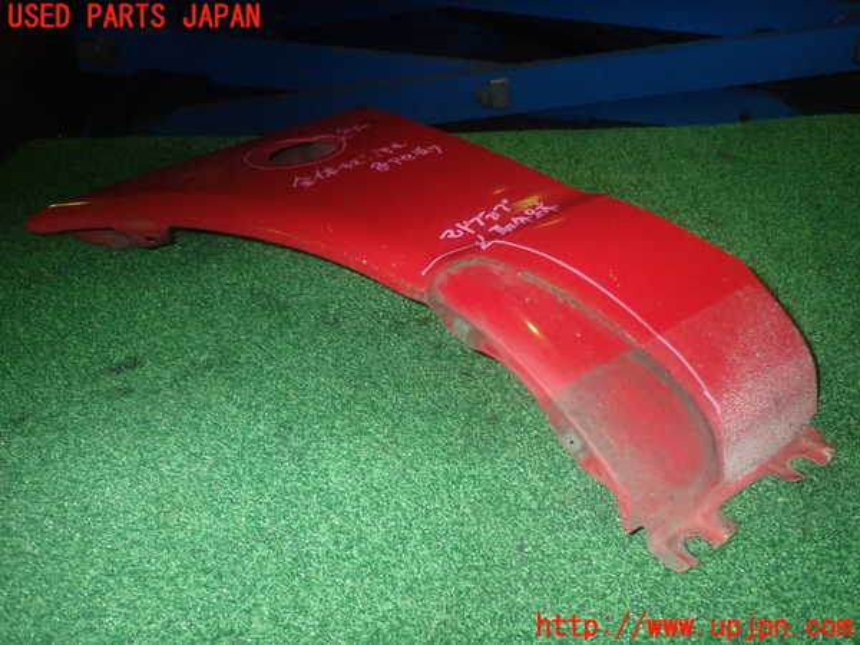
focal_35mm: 28
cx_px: 430
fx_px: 696
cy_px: 322
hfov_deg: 63.4
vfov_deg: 49.7
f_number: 6.3
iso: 800
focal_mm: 5.05
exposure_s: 1/30
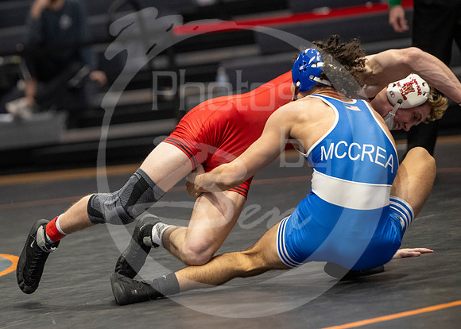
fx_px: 2569
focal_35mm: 196
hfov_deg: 10.2
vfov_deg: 7.3
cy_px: 147
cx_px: 118
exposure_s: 1/1000
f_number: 2.8
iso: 3200
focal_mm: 135
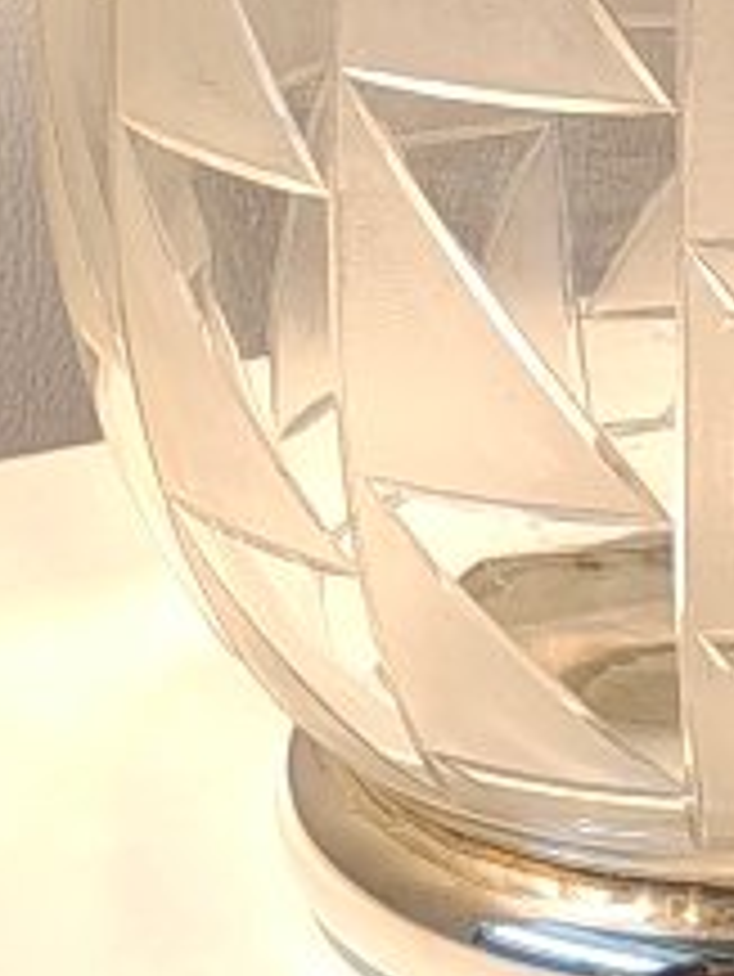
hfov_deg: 7.9
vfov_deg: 10.3
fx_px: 5310
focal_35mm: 188
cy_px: -207
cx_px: 720
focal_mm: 5.56
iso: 130
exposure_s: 1/100
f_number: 1.88
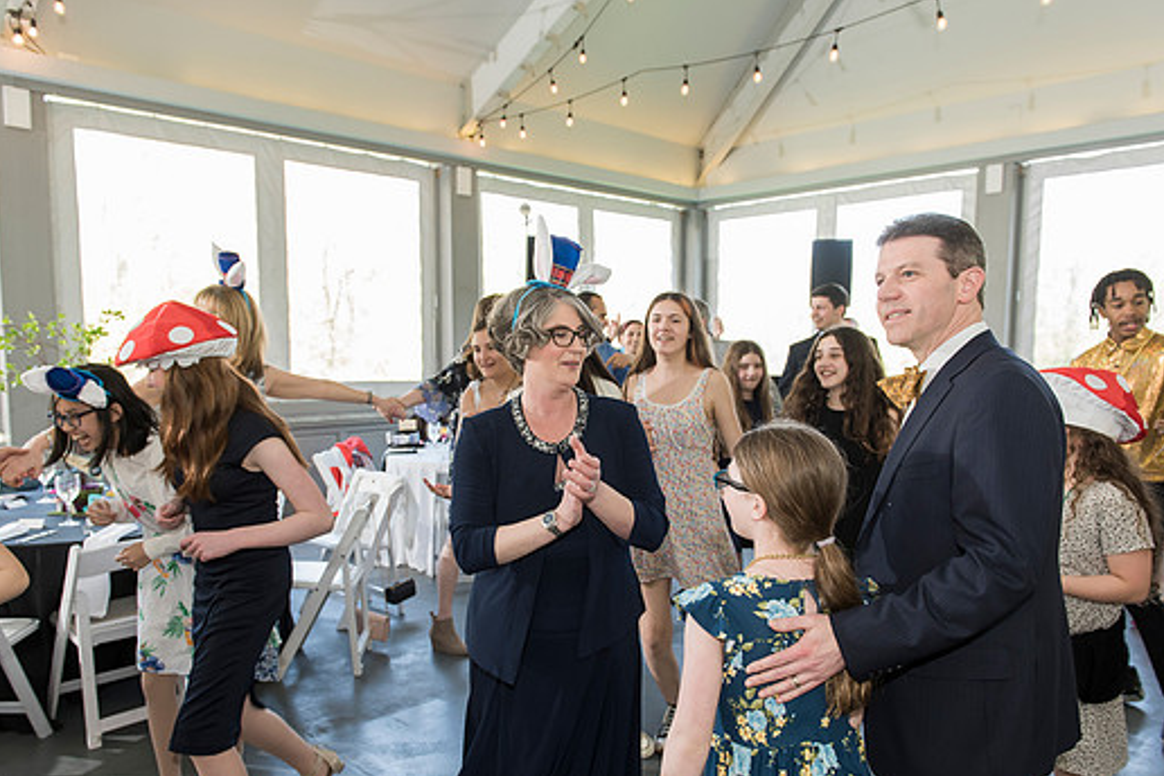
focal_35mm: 27
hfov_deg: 67.4
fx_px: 873
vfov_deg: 47.8
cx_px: 575
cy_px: 434
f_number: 4
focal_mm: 24
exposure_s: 1/160
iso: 640
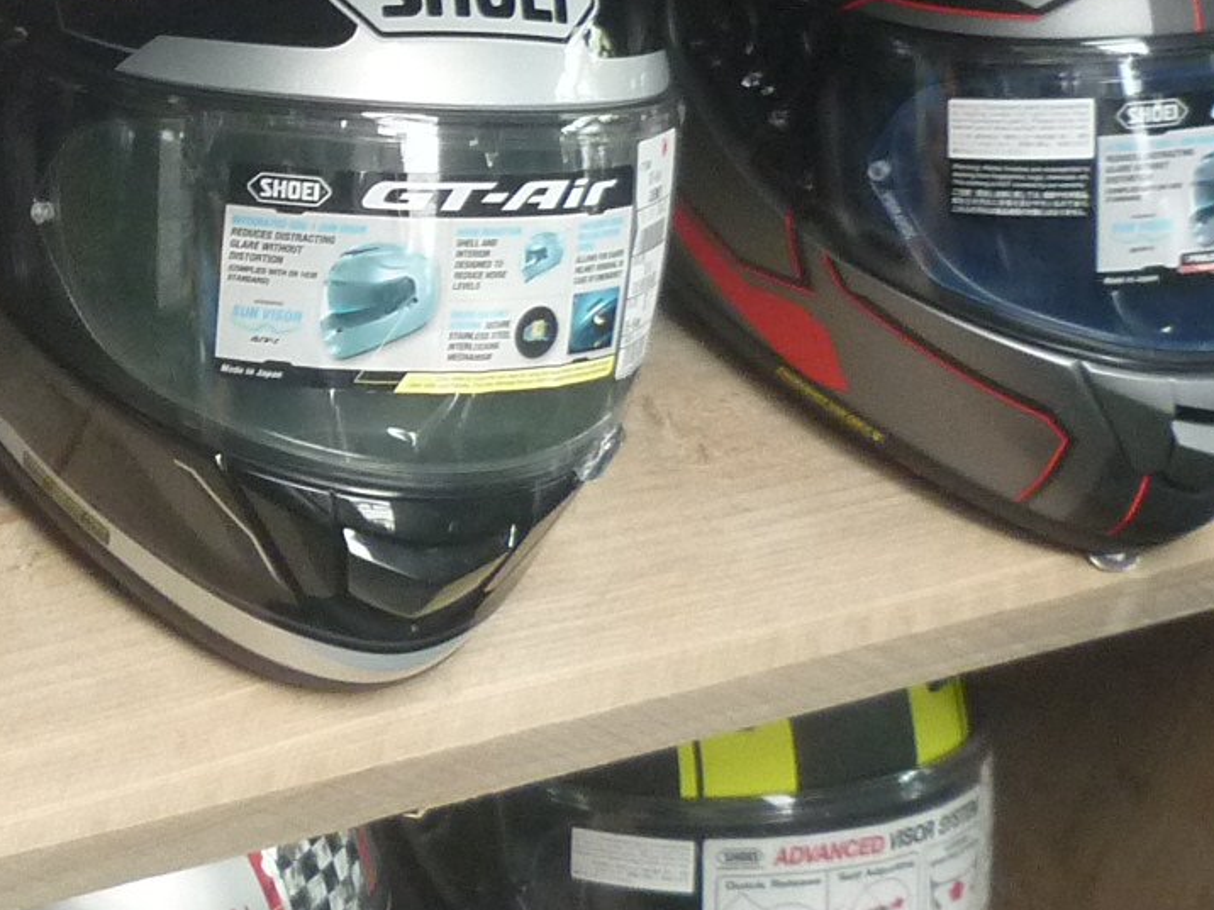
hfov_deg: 16.2
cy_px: 151
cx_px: -92
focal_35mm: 118
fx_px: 4138
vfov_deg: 12.5
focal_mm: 5.5
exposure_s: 1/30
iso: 250
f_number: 2.8
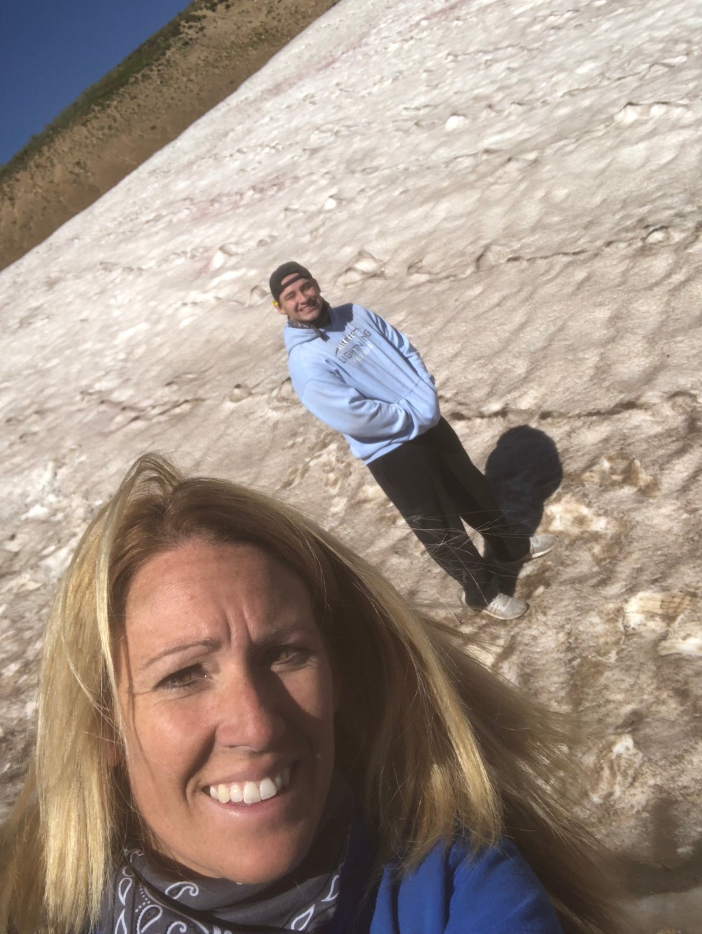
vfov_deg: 56.8
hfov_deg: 44.2
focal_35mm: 32
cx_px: 351
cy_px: 467
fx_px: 864
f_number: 2.2
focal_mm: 2.87
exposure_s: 1/1353
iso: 20
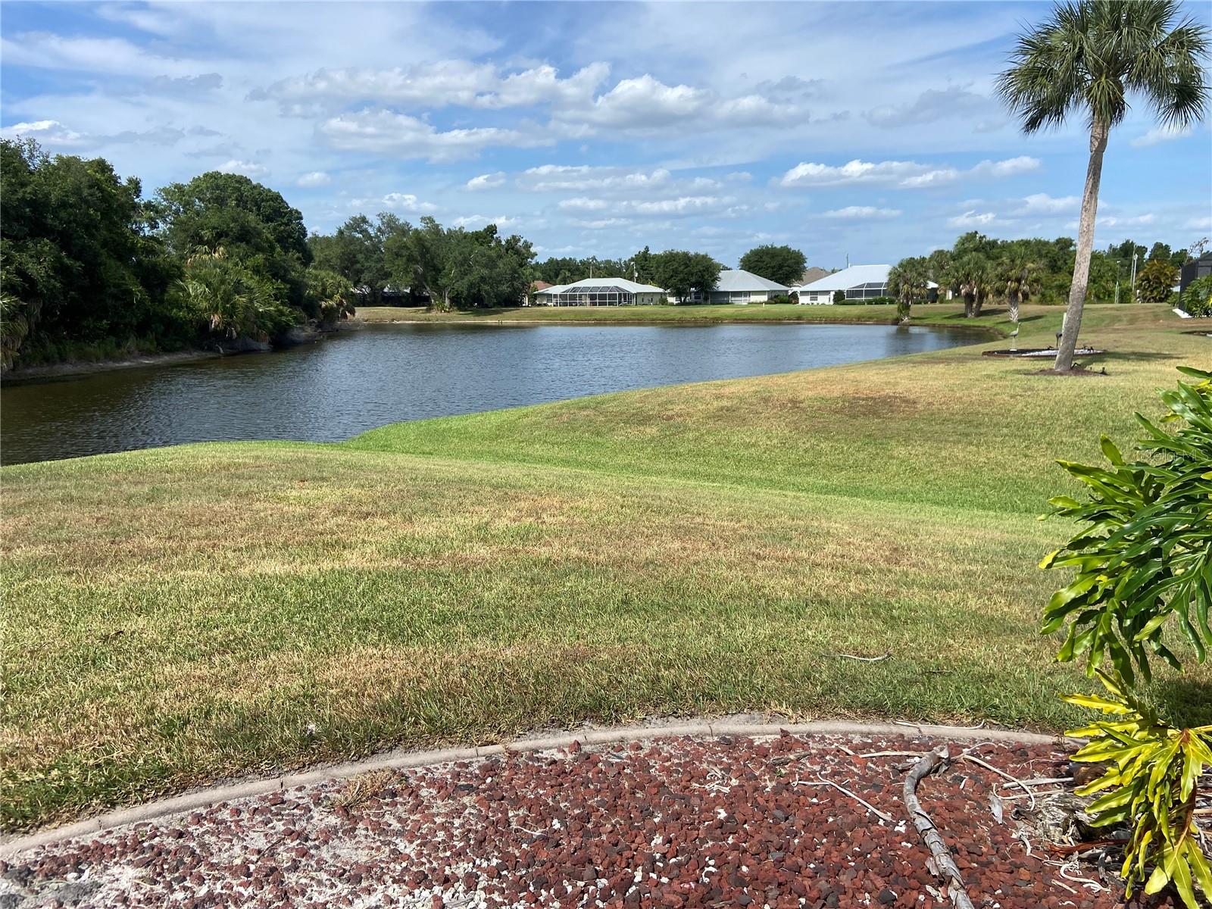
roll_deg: +0.8
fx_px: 910
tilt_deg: -8.5
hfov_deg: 67.3
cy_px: 454
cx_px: 606
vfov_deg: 53.1
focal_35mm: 26
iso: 32
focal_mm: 4.25
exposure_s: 1/3610
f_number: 1.8
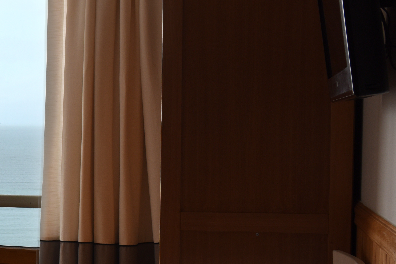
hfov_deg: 19.0
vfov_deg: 14.2
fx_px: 1056
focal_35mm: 96
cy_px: 185
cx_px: -178
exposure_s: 1/15
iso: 250
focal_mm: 31
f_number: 6.3
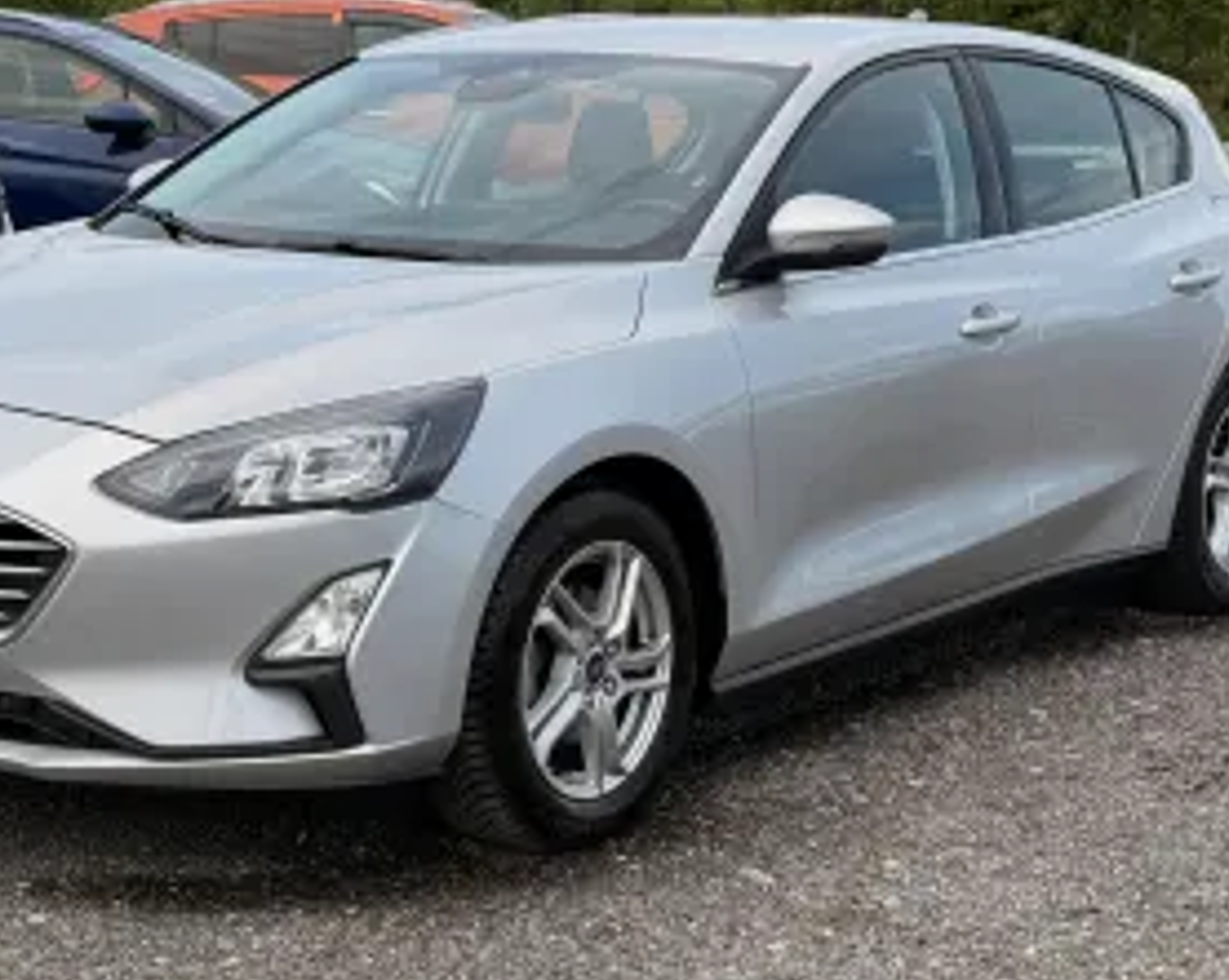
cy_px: 479
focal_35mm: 61
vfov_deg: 24.9
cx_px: 492
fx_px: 2216
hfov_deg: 30.9
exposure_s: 1/4098
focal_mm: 6.76
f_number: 1.78
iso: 64
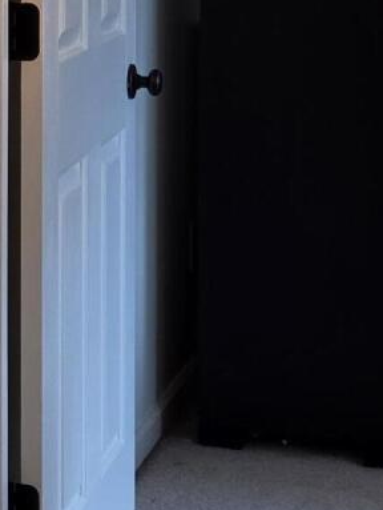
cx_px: -242
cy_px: -61
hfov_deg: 11.7
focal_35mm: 120
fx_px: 1767
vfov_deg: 15.9
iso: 160
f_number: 1.8
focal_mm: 5.4
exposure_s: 1/120
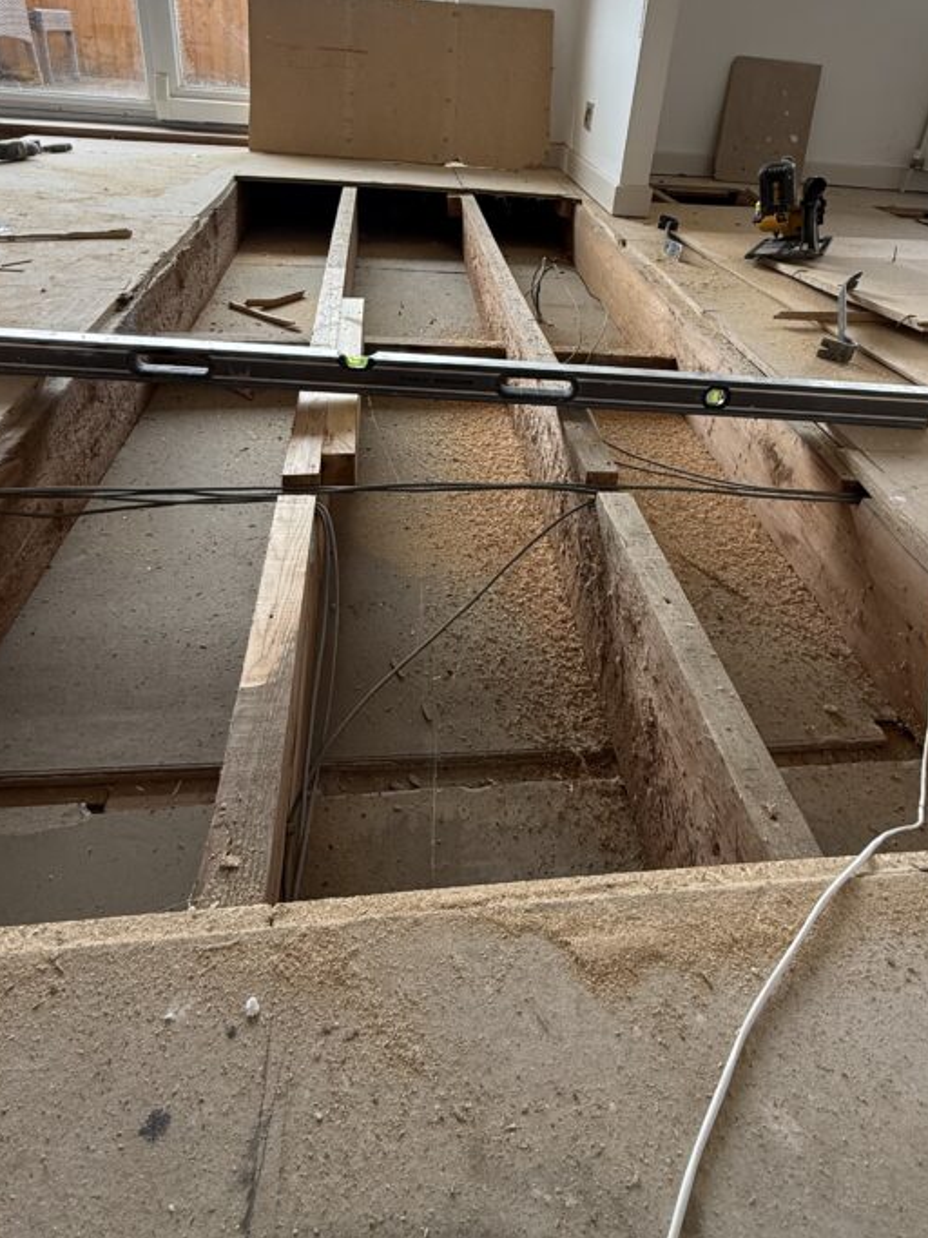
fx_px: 751
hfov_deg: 63.4
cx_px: 484
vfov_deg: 76.9
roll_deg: -5.9
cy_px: 430
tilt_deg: -27.8
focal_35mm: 21
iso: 160
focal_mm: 2.22
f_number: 2.2
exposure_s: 1/99
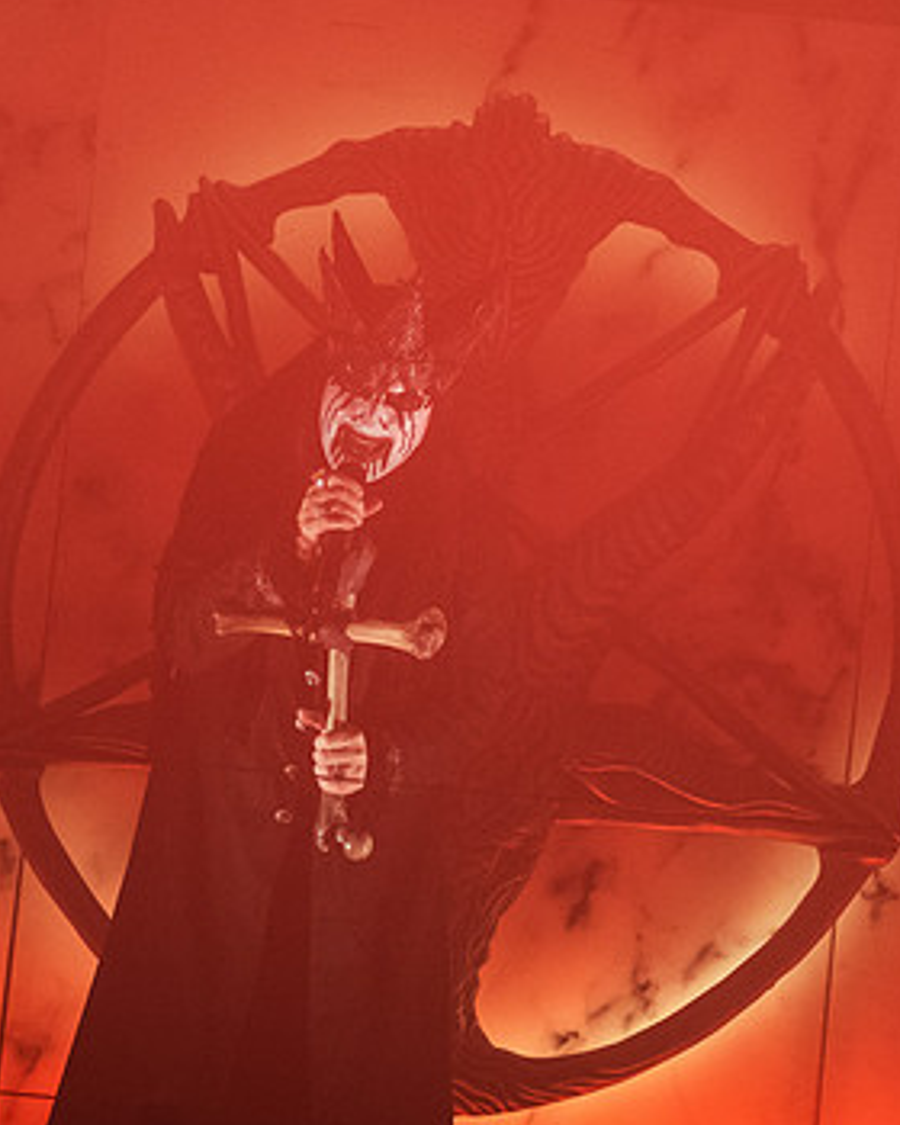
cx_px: 601
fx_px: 12719
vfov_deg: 5.1
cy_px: 429
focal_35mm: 382
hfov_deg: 4.1
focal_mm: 200
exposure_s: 1/500
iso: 2000
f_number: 3.2
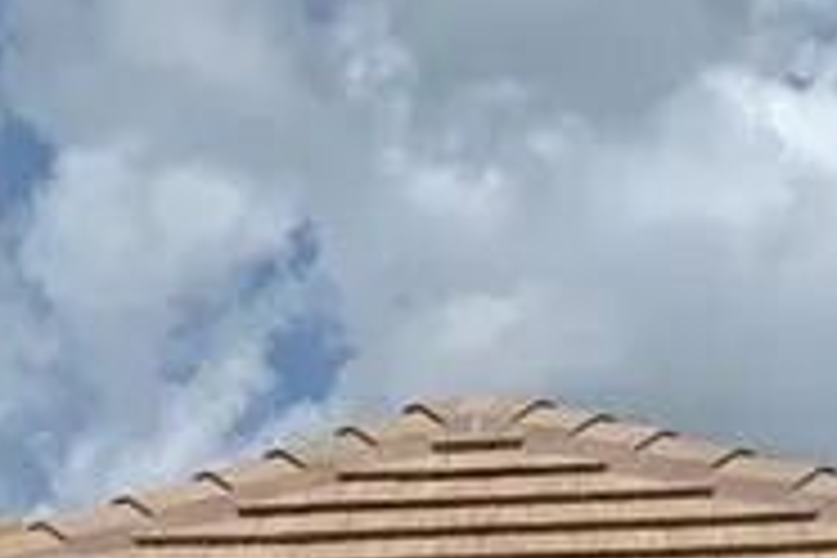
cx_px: -122
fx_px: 3464
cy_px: 1440
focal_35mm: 149
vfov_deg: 8.3
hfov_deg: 13.5
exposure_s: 1/4673
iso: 25
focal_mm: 4.25
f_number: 1.8
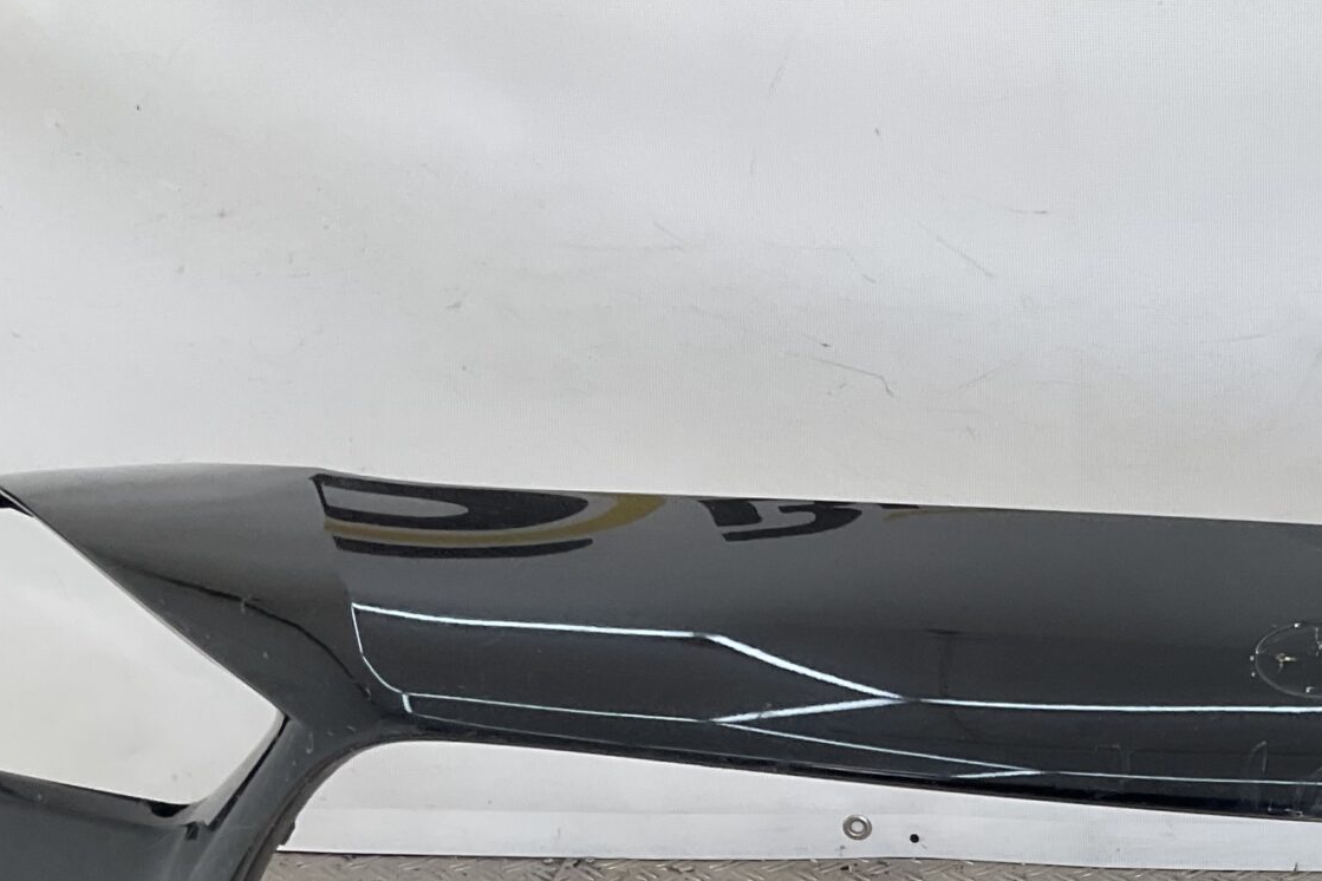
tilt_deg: -25.9
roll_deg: -4.0
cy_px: 966
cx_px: 1344
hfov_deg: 27.4
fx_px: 2534
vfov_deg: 19.0
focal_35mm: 69
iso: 16
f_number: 1.8
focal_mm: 3
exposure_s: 1/231
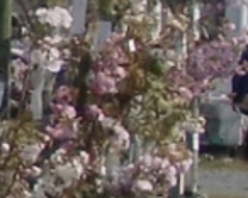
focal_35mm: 84
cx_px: -17
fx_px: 617
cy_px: 196
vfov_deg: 17.9
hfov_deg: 21.7
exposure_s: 1/2000
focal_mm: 4.65
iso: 64
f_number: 7.8
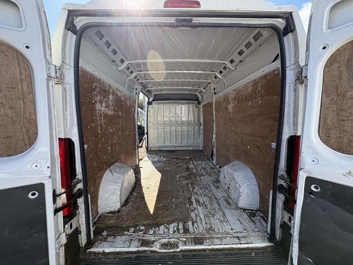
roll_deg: +1.2
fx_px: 143
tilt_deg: -6.6
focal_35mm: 14
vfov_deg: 85.7
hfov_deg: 102.1
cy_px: 132
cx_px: 176
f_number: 2.2
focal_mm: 2.22
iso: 64
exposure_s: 1/548
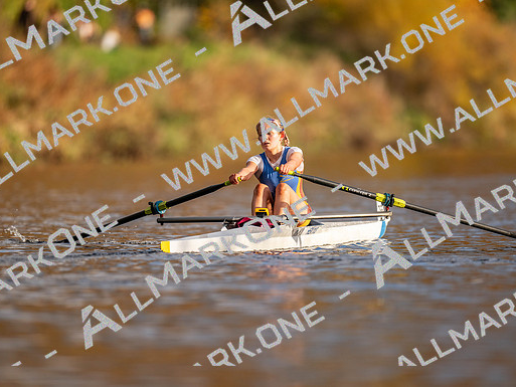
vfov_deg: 2.3
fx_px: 9721
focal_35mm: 652
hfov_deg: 3.0
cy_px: 194
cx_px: 286
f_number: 4
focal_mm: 600
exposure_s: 1/2500
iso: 360
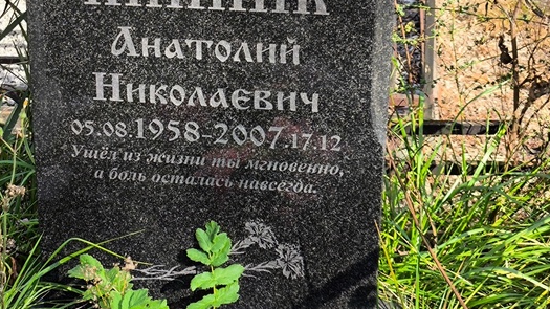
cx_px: 180
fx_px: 1210
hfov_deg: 25.5
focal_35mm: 83
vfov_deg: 14.5
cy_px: 84
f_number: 1.7
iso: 50
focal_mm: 4.71
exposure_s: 1/444
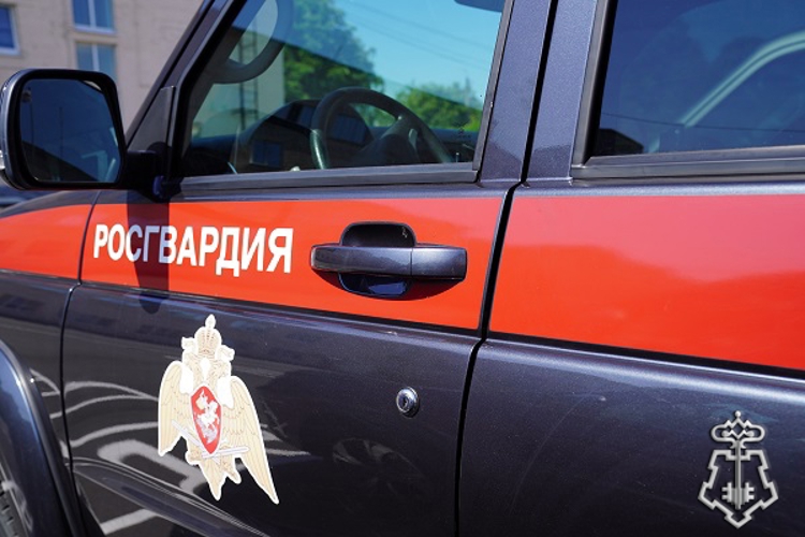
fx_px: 738
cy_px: 268
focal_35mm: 33
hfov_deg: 57.2
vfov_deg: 40.0
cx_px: 402
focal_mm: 33
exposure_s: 1/320
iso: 100
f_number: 5
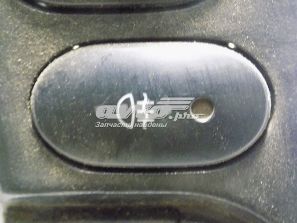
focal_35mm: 78
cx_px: 148
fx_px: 669
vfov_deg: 18.9
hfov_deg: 25.0
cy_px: 112
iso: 1600
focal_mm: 13.9
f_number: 4.3
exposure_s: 1/2.5
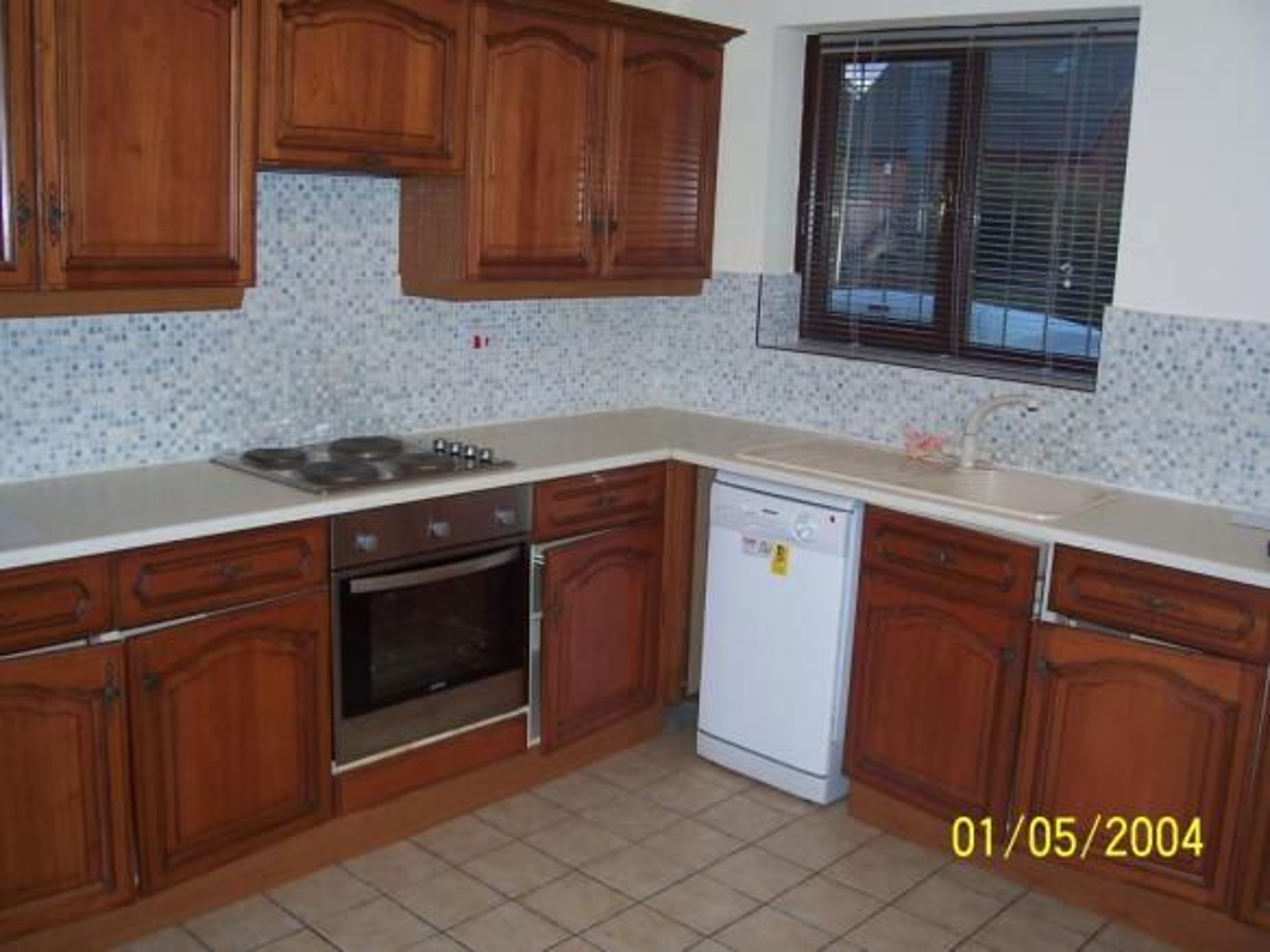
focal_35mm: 34
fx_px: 1247
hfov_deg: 54.0
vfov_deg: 41.8
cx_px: 635
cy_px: 476
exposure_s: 1/60
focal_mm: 5.6
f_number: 2.7
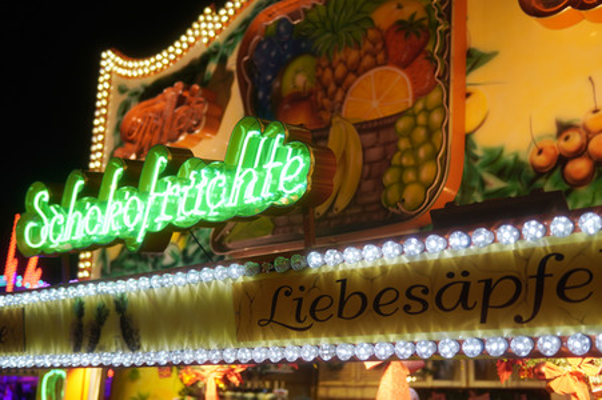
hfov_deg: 43.6
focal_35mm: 45
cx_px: 301
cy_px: 200
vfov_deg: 29.8
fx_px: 752
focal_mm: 30
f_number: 1.4
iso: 100
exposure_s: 1/250
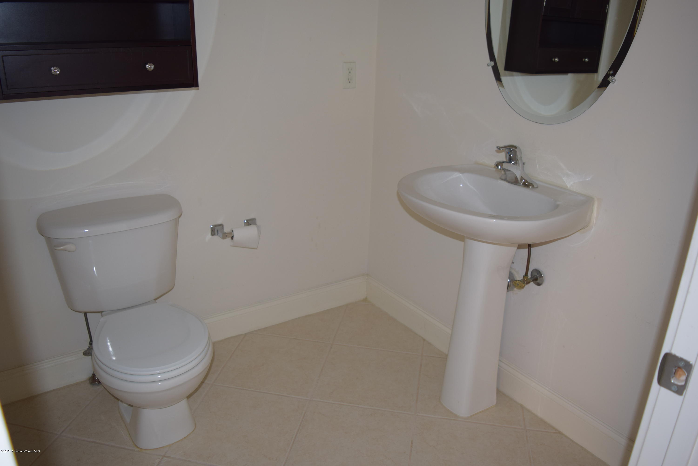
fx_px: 523
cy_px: 233
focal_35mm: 27
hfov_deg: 67.4
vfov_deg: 47.9
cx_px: 349
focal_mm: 18
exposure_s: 1/50
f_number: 3.5
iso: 400
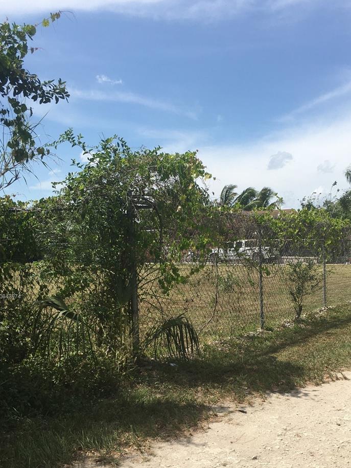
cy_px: 297
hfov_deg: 37.6
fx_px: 514
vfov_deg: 48.4
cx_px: 205
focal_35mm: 38
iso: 25
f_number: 2.2
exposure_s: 1/1637
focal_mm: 4.15
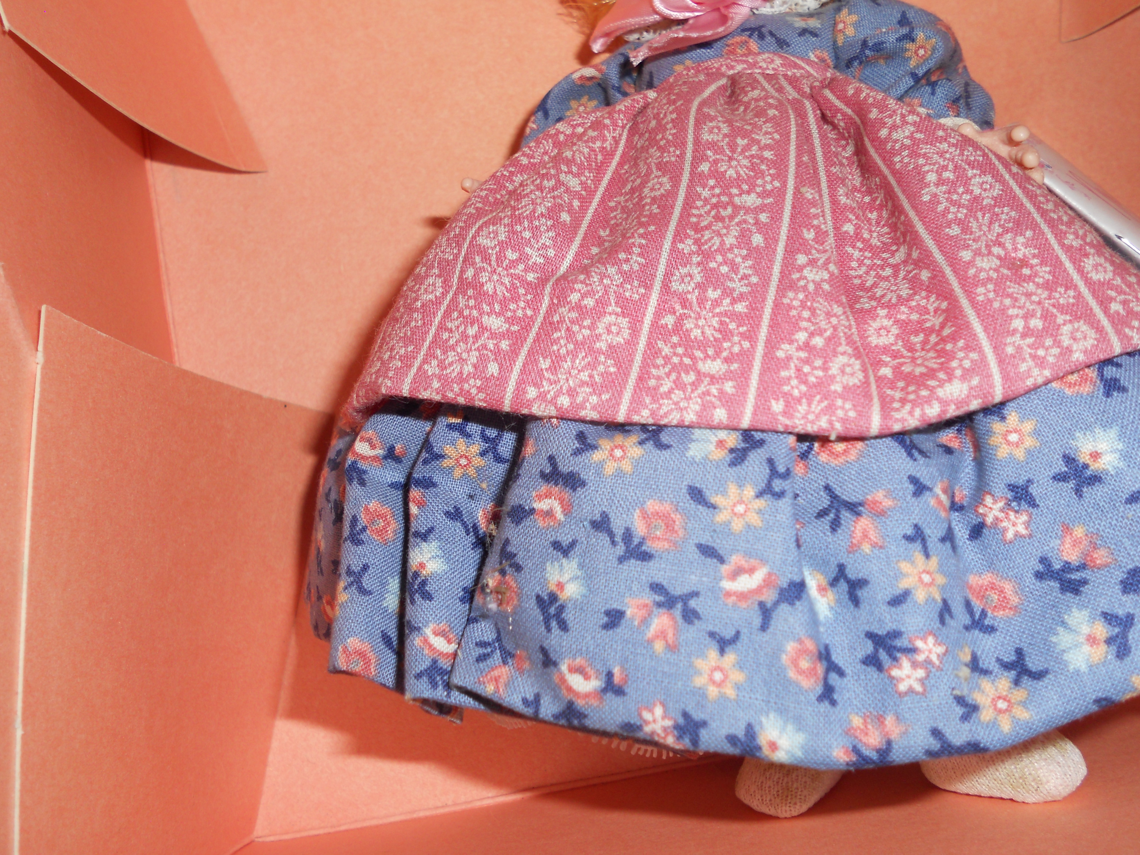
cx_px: 570
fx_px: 1054
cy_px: 428
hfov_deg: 56.8
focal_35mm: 32
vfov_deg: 44.2
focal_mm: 5.8
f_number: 8.8
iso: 80
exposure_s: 1/25
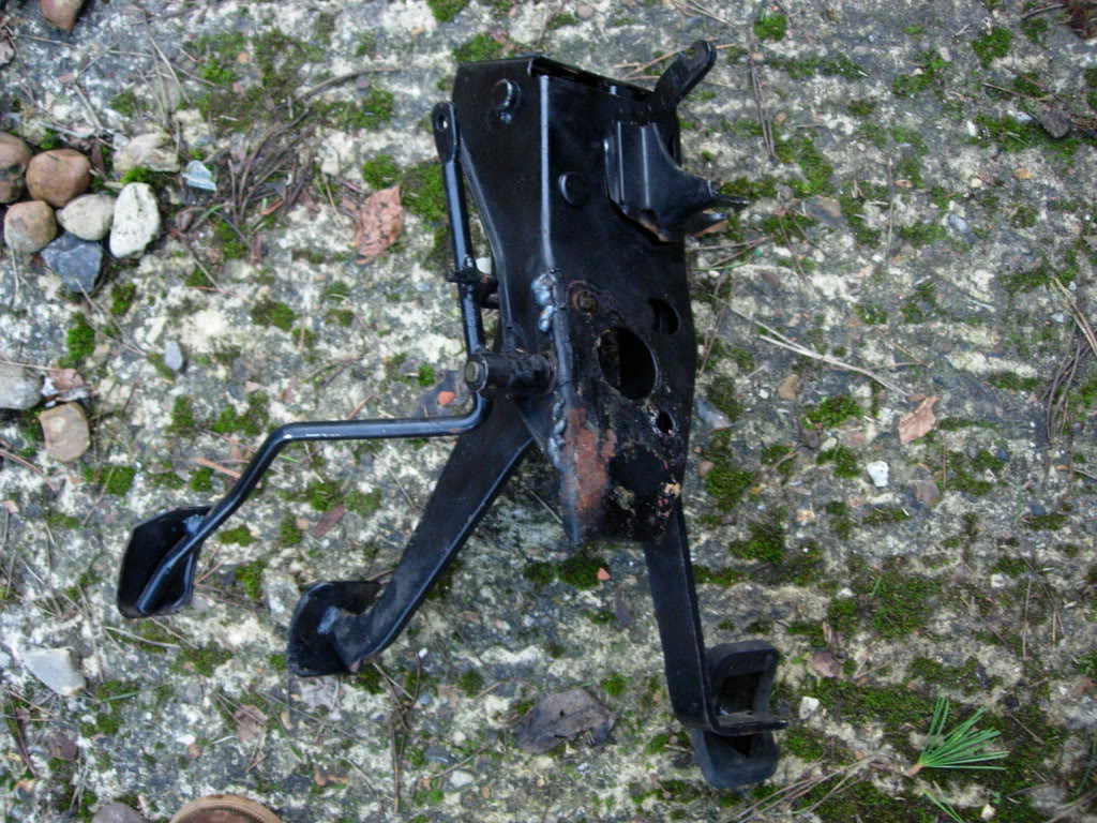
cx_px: 548
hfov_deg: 49.0
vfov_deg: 37.7
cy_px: 412
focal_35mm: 38
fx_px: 1204
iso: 200
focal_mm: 7.8
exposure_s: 1/31
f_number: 2.8
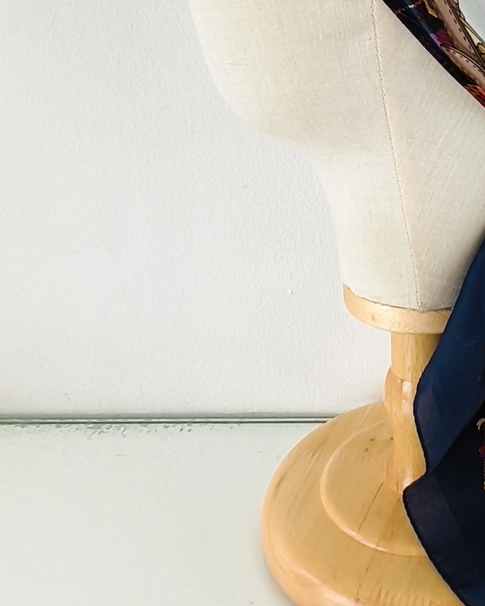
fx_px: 879
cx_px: 456
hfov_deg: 29.3
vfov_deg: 37.3
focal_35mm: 49
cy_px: 165
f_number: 2.2
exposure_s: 1/60
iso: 50
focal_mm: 1.65
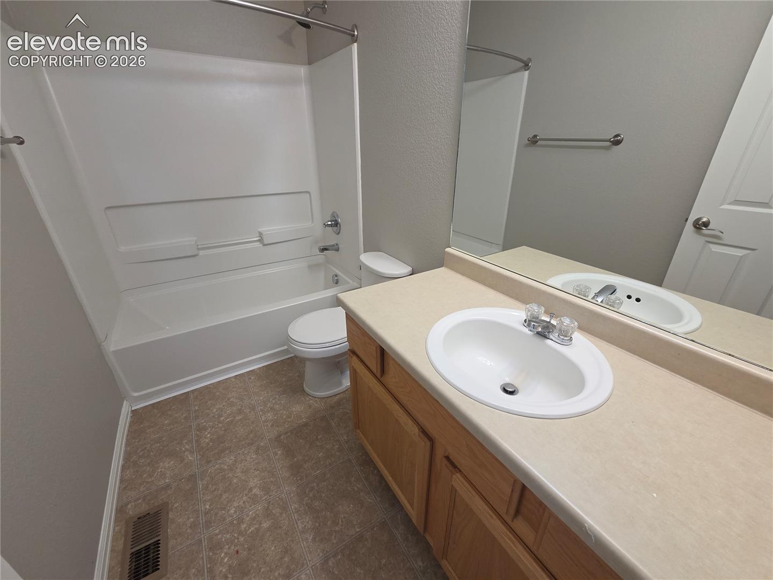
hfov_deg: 106.2
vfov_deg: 89.9
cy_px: 290
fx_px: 290
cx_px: 386
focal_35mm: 13
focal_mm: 2.2
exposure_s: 1/120
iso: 320
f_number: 2.2
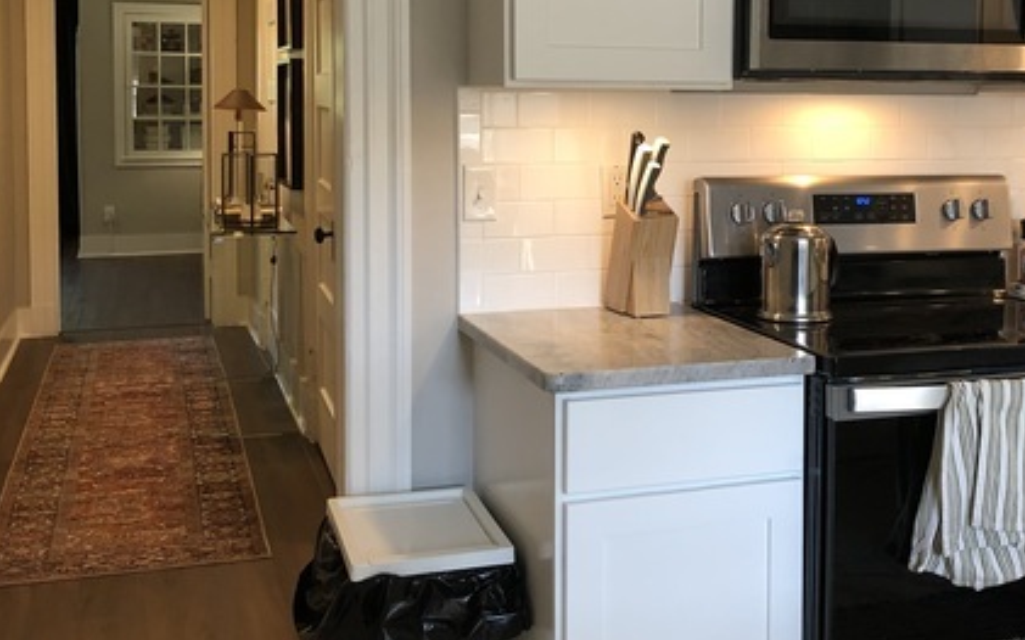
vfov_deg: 27.2
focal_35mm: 47
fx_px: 1313
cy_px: 200
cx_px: 666
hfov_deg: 42.2
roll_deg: -0.3
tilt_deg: -4.4
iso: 40
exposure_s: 1/20
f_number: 1.8
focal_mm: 4
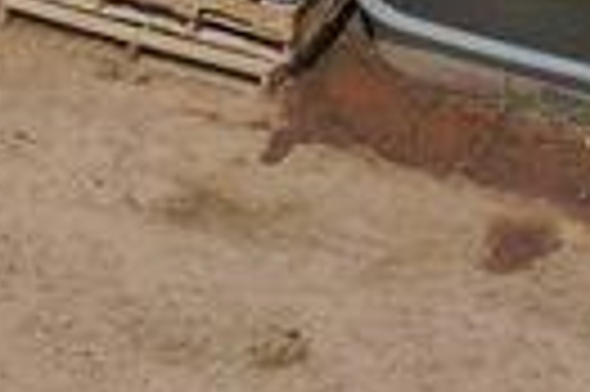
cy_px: -667
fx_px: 3356
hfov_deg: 10.0
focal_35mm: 205
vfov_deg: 6.3
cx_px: 144
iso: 100
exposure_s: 1/640
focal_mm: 10.26
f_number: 6.3
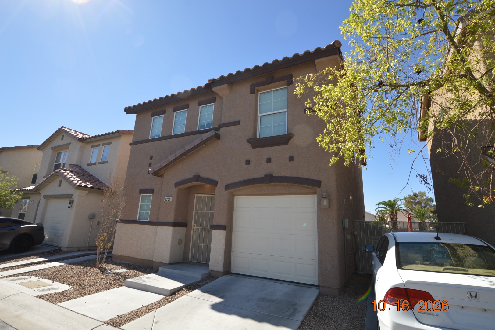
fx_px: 237
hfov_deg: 92.5
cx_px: 248
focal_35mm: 17
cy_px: 165
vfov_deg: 69.6
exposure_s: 1/200
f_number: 8
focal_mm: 11.5
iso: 100
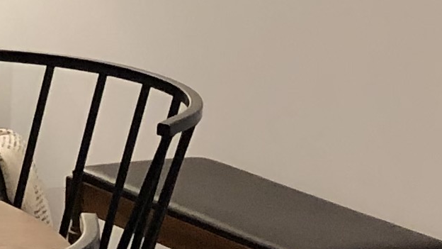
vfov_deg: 6.1
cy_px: -45
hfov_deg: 9.0
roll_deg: +1.7
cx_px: -857
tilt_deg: -7.4
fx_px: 2309
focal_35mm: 197
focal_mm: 4
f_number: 1.8
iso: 50
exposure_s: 1/15
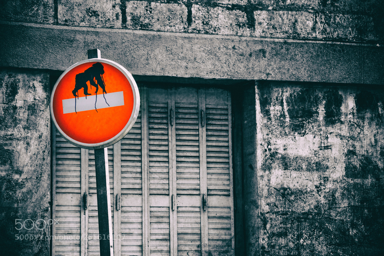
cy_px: 128
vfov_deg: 8.7
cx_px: 192
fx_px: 1680
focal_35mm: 158
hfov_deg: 13.0
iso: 500
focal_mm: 105
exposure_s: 1/1250
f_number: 5.6
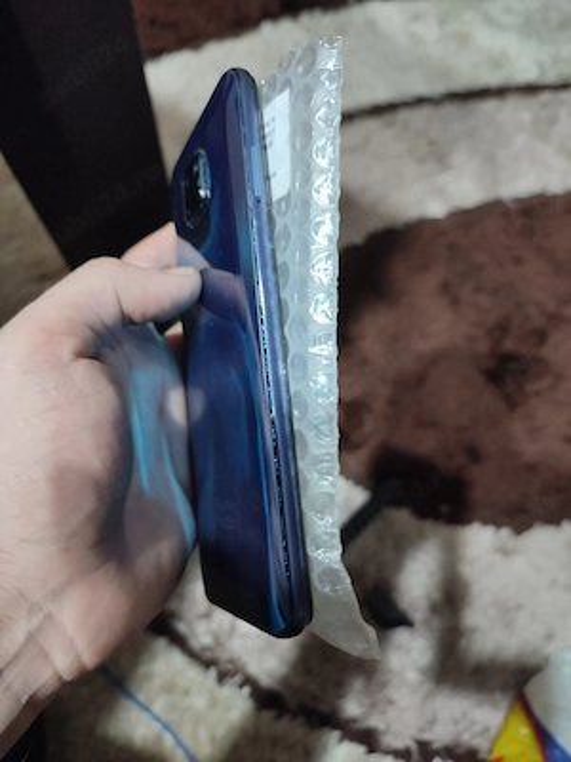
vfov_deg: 69.4
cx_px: 286
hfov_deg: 54.9
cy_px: 381
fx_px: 550
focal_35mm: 25
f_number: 1.9
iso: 423
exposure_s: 1/20
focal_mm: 6.04
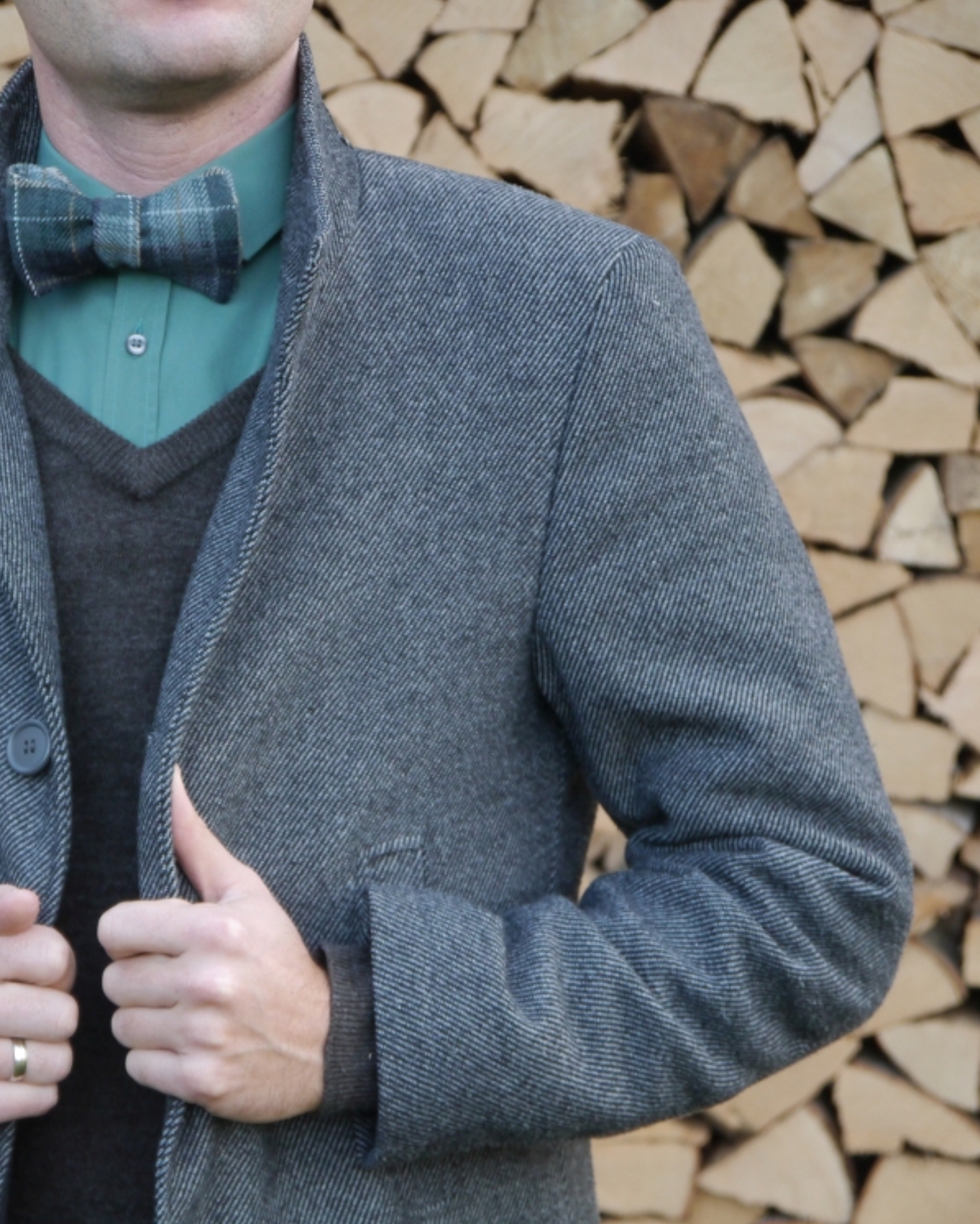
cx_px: 194
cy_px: 614
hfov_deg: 13.9
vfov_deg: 17.5
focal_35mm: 110
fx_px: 3987
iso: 500
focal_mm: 42
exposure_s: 1/80
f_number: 5.6
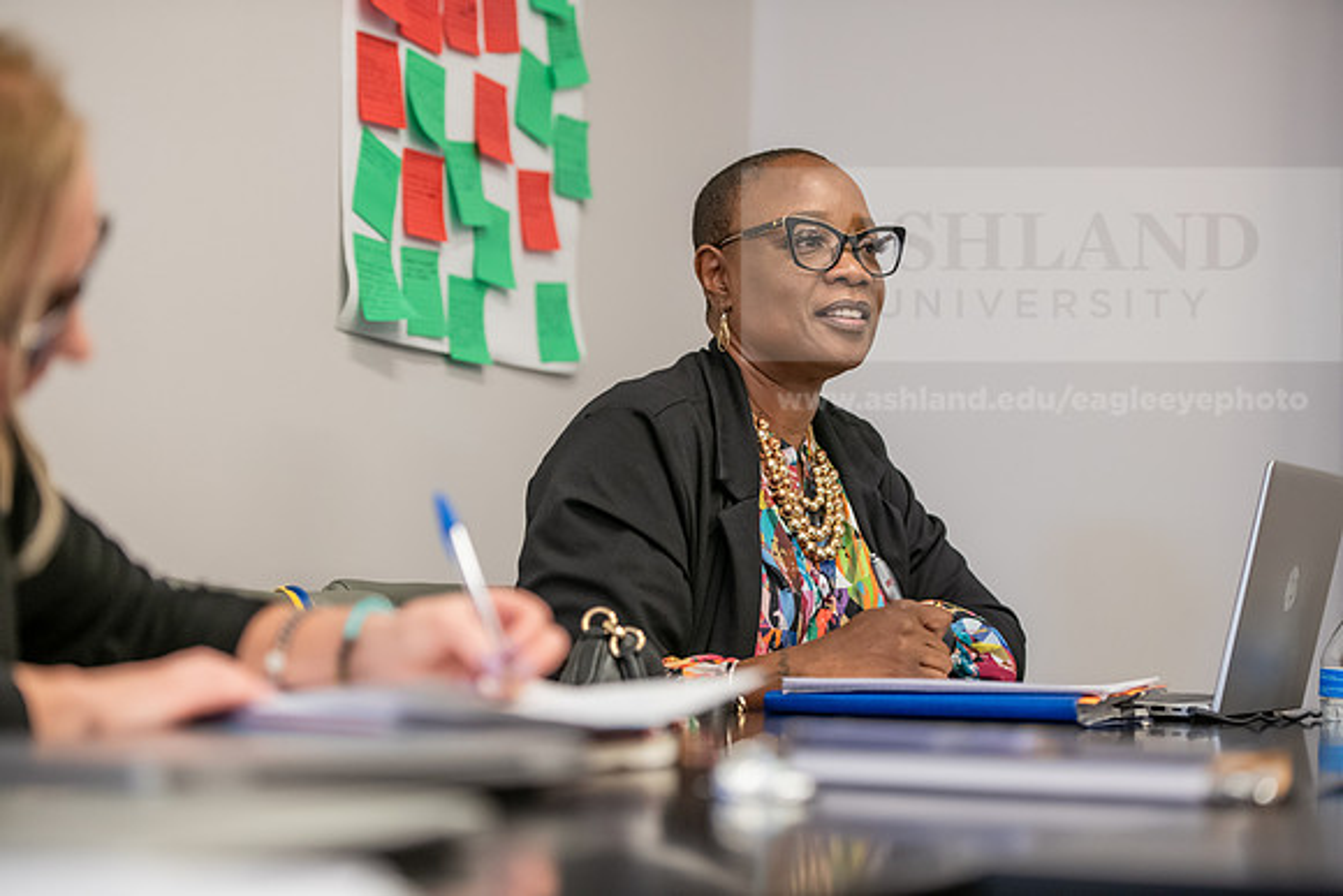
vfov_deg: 14.9
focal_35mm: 92
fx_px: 3433
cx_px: 672
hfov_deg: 22.1
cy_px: 448
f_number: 2.8
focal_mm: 92
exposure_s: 1/200
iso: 1600
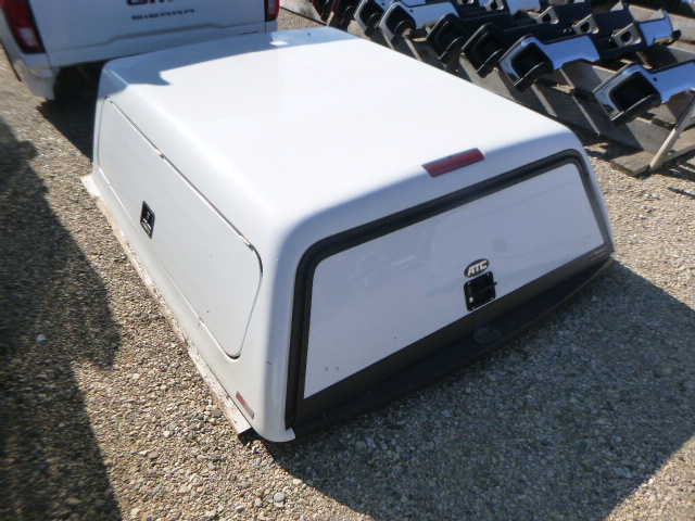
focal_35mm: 25
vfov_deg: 54.9
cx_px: 348
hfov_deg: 69.4
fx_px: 502
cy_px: 260
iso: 160
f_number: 3.9
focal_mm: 4.5
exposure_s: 1/500
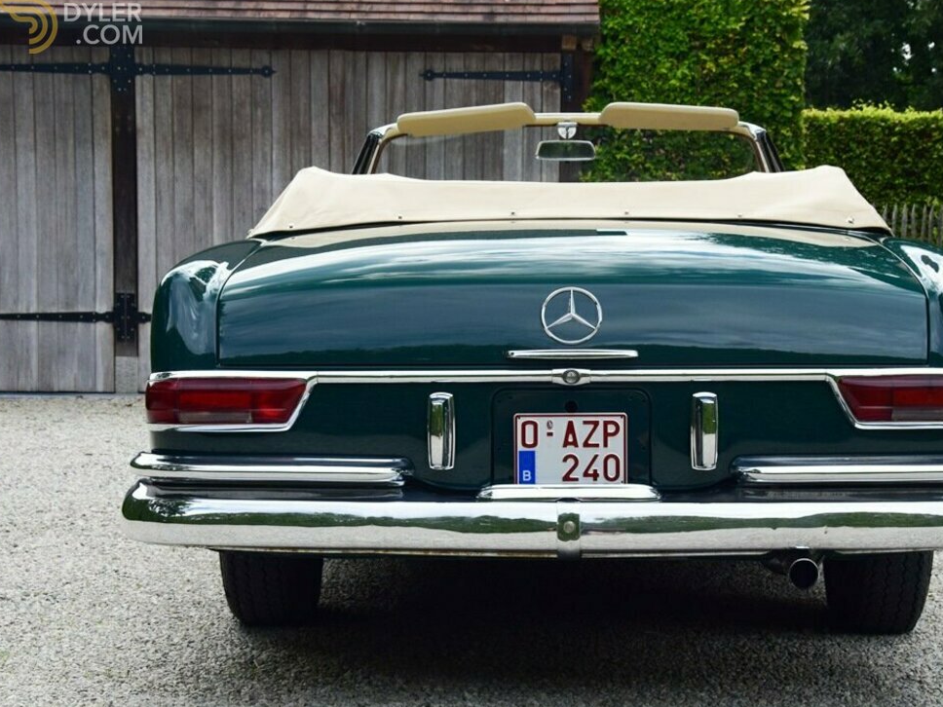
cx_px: 571
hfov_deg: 30.8
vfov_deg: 23.4
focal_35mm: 63
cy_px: 376
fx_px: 1705
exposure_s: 1/160
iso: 400
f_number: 9
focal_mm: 35
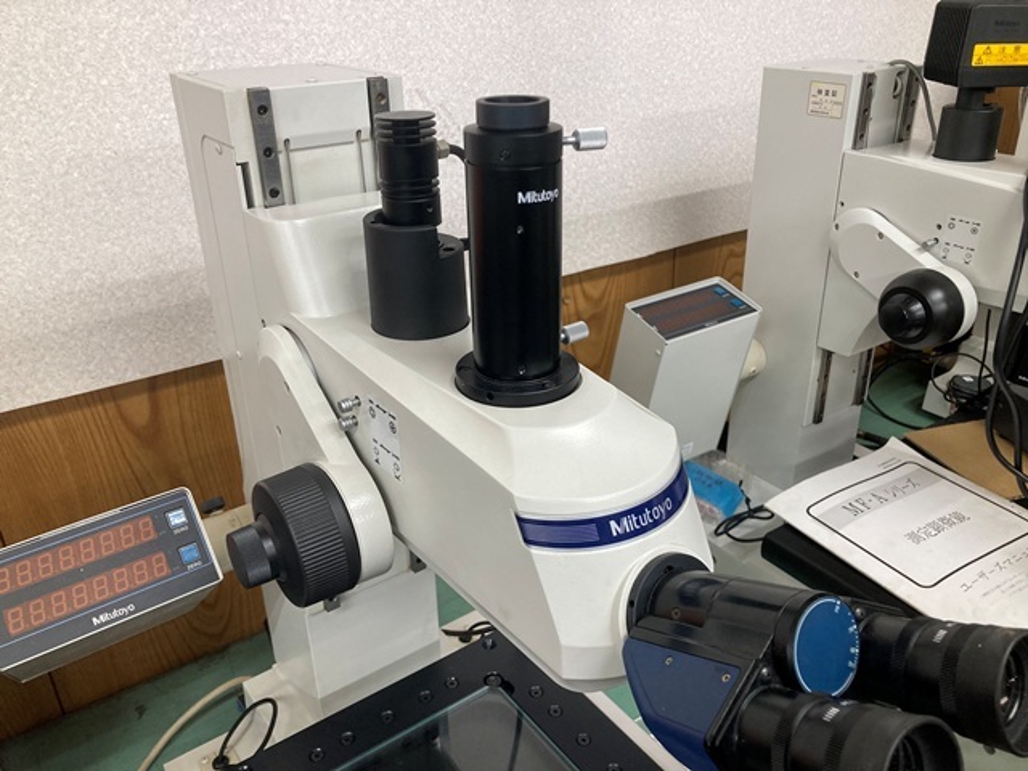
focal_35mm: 28
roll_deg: +0.1
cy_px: 386
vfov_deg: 49.7
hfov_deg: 63.4
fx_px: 832
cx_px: 514
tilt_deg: -25.7
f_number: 1.8
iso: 80
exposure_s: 1/60
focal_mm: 3.99
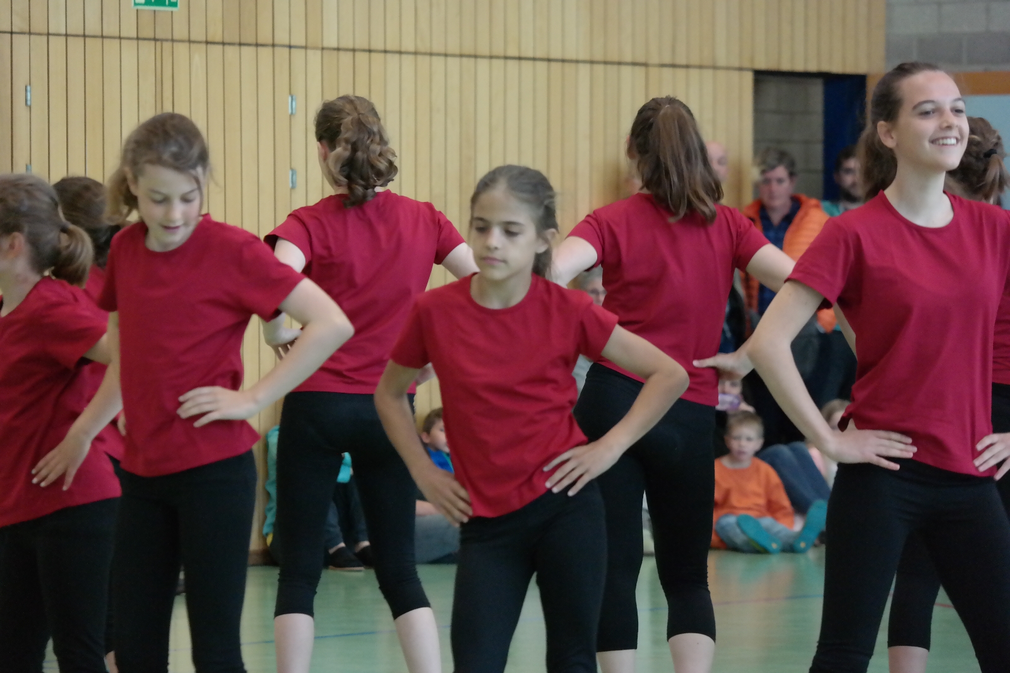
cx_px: 505
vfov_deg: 6.9
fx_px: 5610
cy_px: 336
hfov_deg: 10.3
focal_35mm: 200
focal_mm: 130
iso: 3200
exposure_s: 1/100
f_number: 5
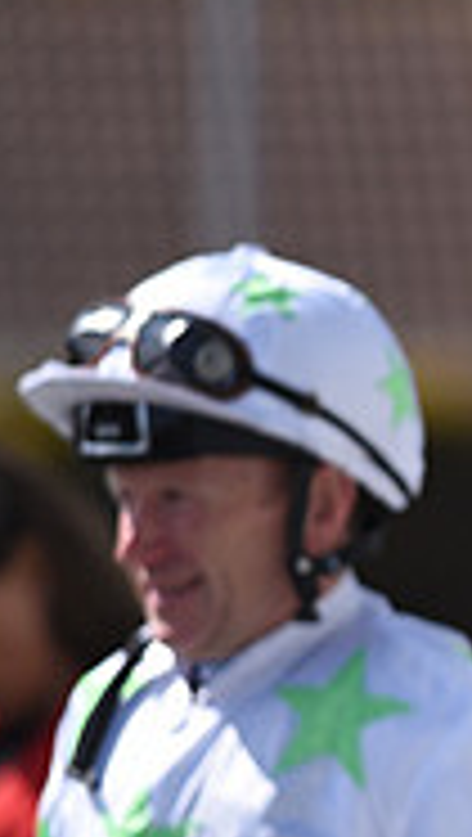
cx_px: 1173
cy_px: 700
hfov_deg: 1.2
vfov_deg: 2.2
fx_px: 21701
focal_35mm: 978
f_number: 4.5
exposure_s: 1/3200
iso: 400
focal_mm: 300
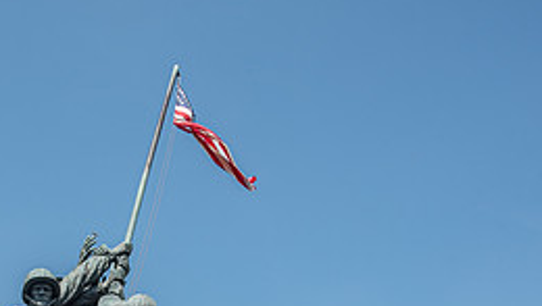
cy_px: 322
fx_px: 806
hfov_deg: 35.8
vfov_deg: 20.7
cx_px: 98
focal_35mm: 56
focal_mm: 24
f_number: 11
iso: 100
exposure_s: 1/125
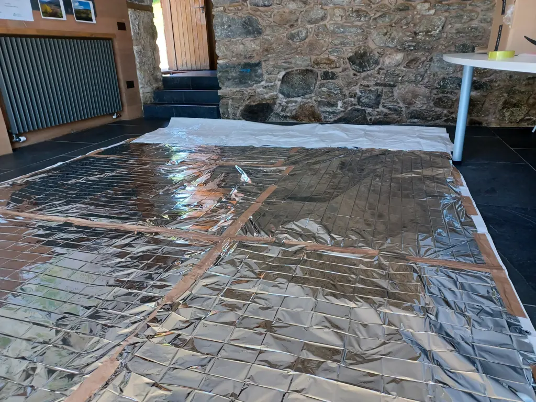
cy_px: 201
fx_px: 387
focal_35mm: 25
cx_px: 268
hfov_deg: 69.4
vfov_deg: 54.9
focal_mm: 4.6
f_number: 1.8
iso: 160
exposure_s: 1/50
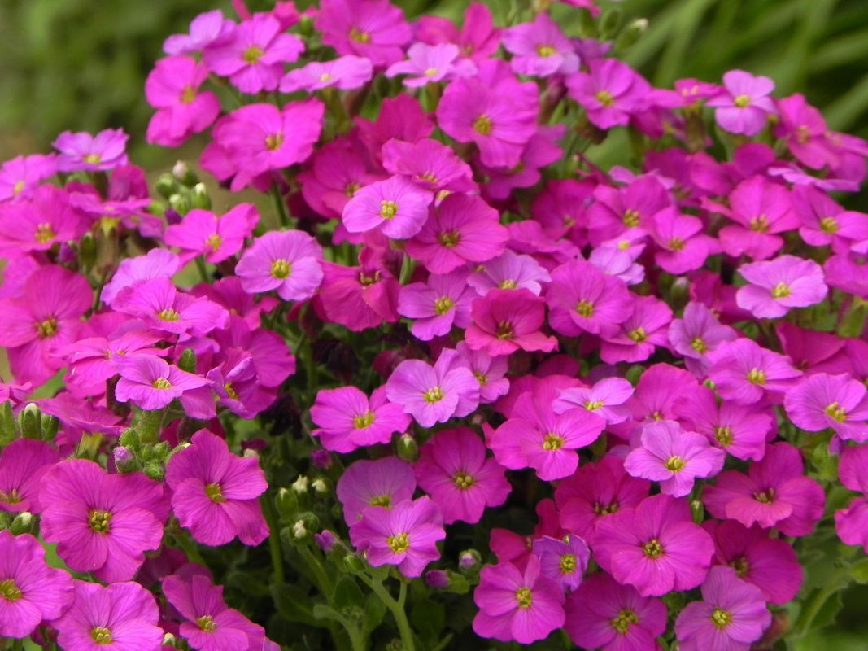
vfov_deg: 8.1
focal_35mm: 184
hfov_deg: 10.7
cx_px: 434
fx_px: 4613
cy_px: 326
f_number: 5
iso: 160
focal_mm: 32.7
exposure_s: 1/320
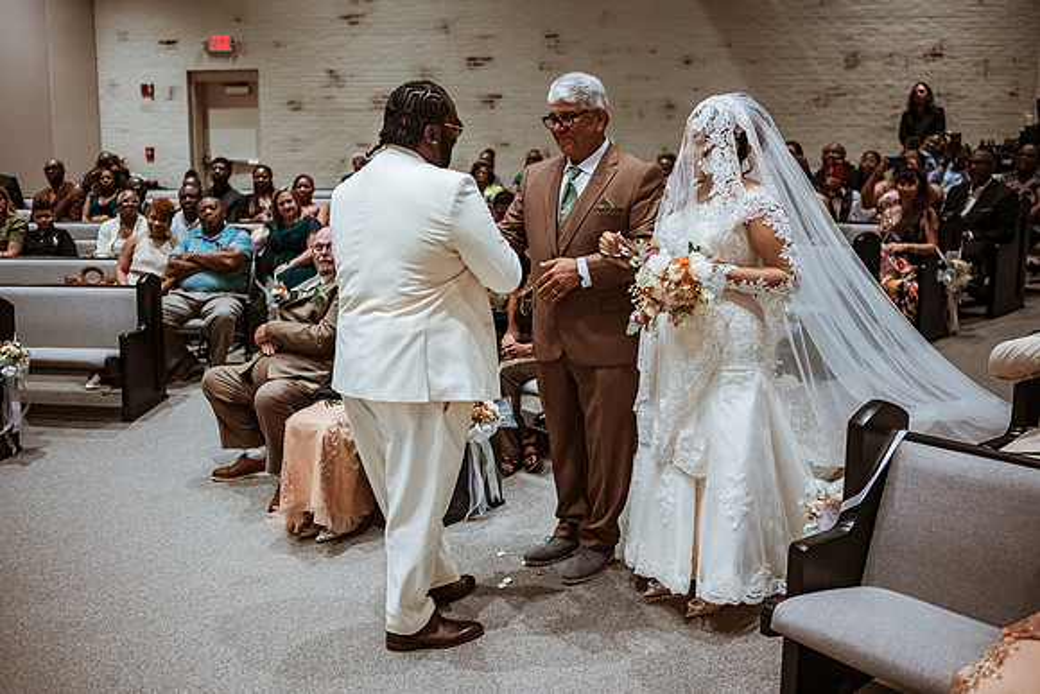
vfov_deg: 37.9
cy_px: 347
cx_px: 520
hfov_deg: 54.4
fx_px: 1011
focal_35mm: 35
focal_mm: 35
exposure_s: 1/500
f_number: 1.8
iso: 1250
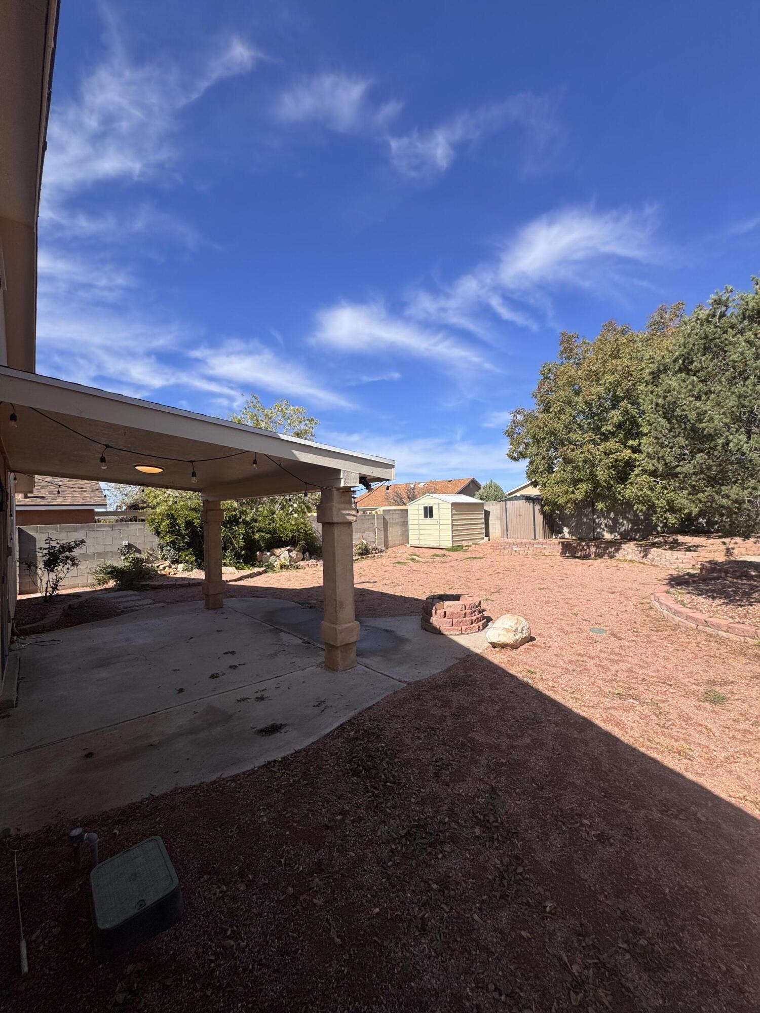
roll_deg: +2.2
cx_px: 380
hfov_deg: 85.7
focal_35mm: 14
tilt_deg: +1.3
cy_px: 506
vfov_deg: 102.1
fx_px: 410
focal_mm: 2.22
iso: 50
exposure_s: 1/2273
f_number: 2.2
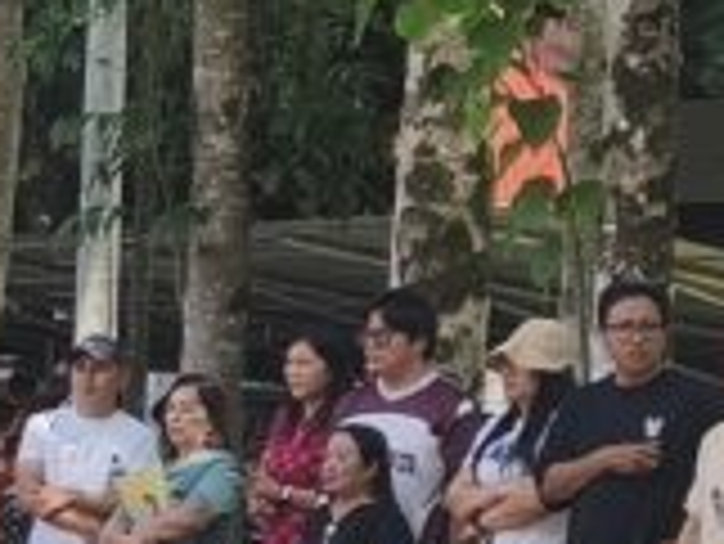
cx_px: -499
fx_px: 4082
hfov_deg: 9.7
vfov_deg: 7.6
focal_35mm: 195
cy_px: 324
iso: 50
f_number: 1.65
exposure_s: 1/367
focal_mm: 6.18
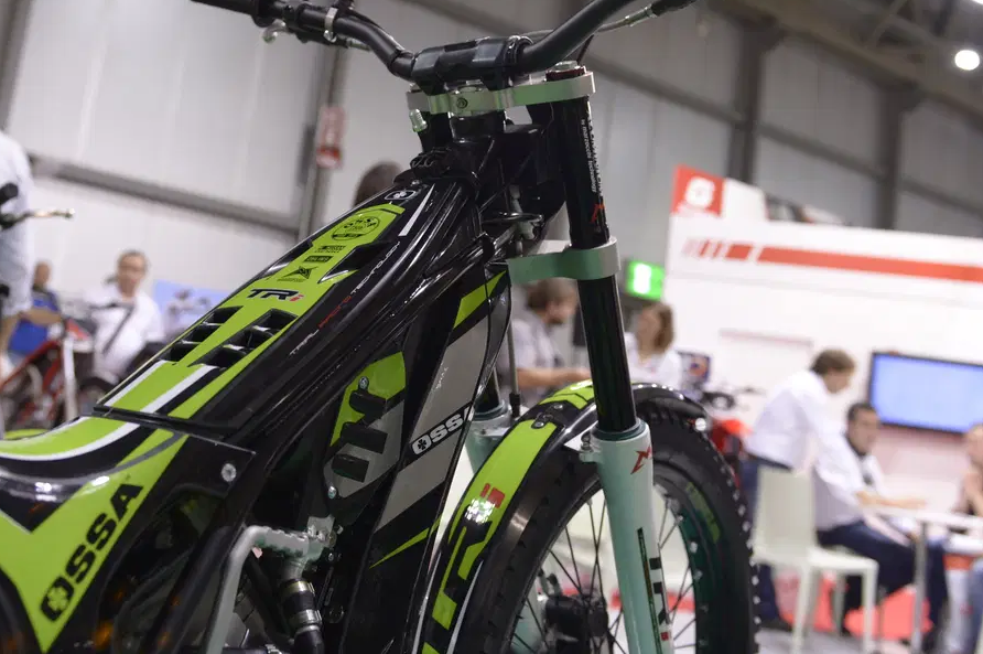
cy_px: 216
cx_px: 422
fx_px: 1173
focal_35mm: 43
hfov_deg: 45.3
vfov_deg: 30.9
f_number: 3.5
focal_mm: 32
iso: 1250
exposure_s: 1/125
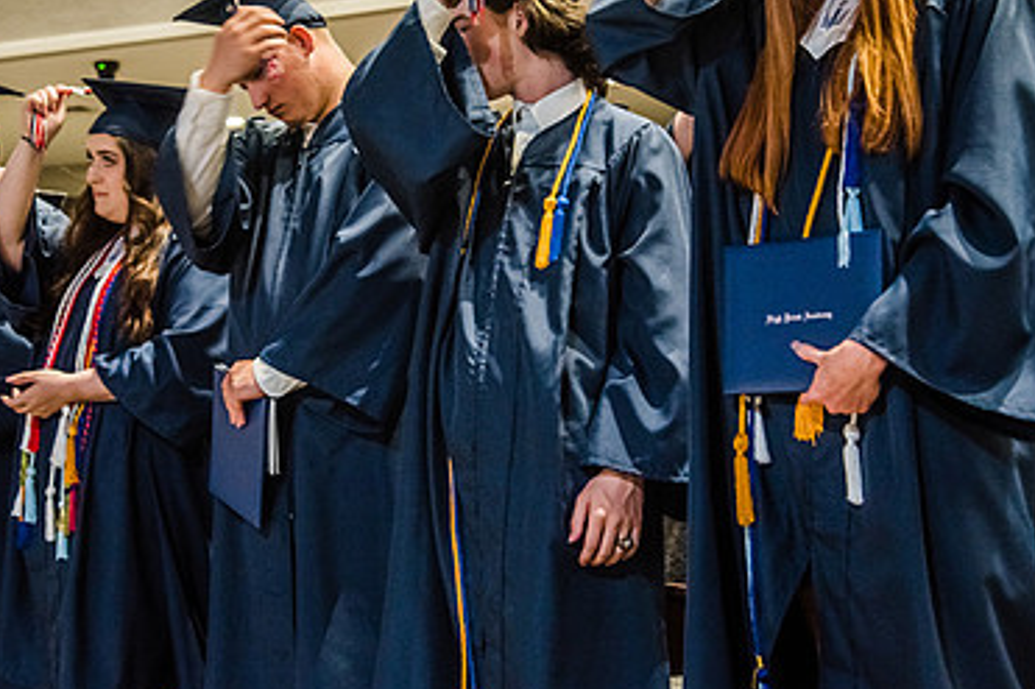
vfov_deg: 18.8
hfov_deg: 27.9
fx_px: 2069
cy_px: 219
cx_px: 365
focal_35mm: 72
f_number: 4.5
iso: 800
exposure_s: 1/50
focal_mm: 46
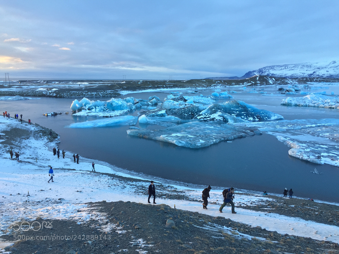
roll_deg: -0.2
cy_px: 127
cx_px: 170
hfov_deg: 61.7
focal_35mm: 29
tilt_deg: -8.1
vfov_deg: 48.2
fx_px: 284
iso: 32
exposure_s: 1/50
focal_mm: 4.15
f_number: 2.2
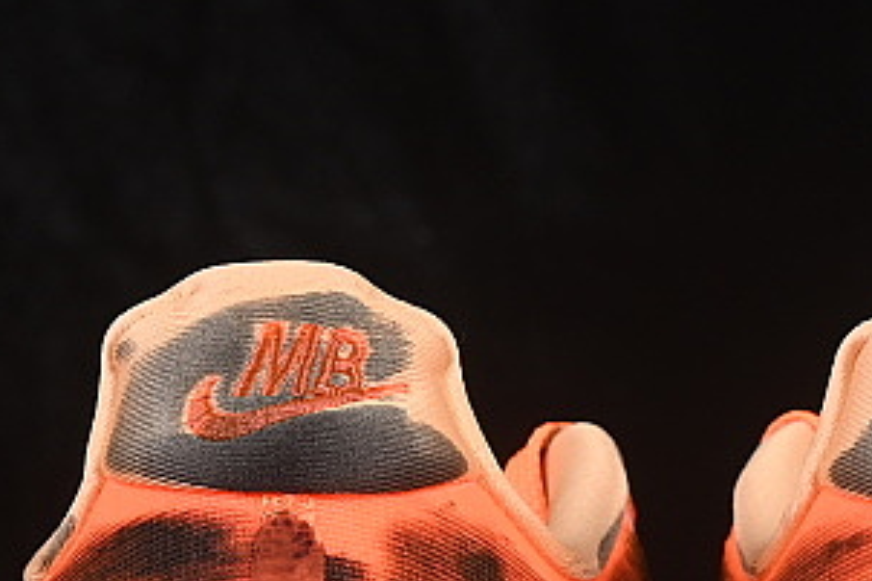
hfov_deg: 7.7
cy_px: 656
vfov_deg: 5.1
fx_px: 6488
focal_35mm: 268
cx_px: 667
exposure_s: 1/80
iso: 160
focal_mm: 50
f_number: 8
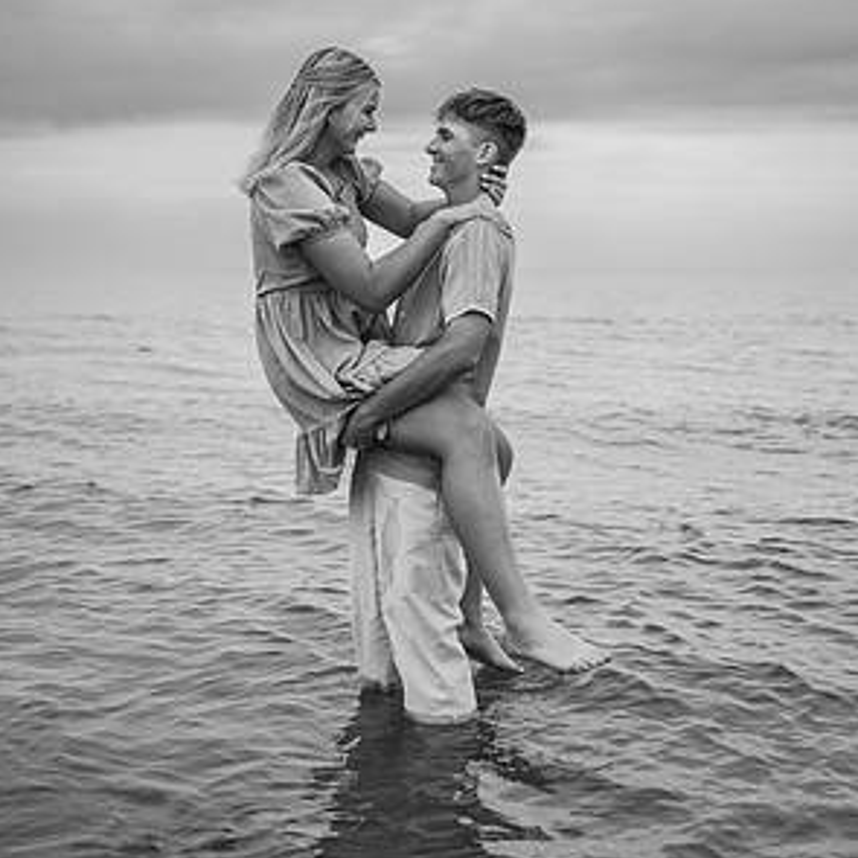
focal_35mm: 57
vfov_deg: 29.9
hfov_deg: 30.0
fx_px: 1598
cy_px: 294
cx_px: 425
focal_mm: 44
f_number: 2.8
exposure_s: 1/1000
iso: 320
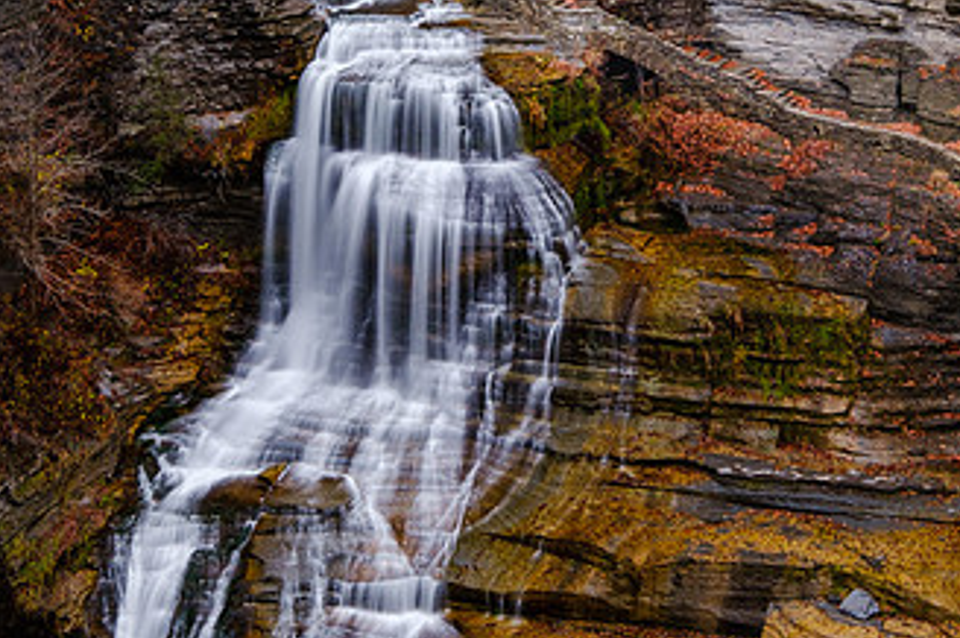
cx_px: 663
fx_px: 1971
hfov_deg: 27.2
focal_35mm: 74
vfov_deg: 18.4
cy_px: 247
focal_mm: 24
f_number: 8
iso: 160
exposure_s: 1
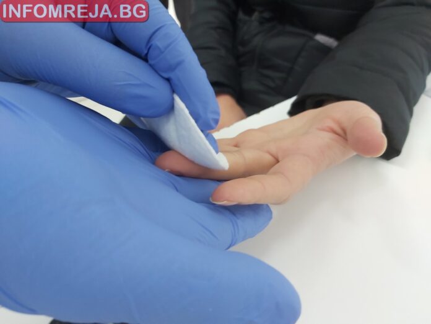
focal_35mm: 26
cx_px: 216
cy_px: 162
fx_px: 324
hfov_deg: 67.3
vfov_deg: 53.1
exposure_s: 1/50
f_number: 1.7
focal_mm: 3.92
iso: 200
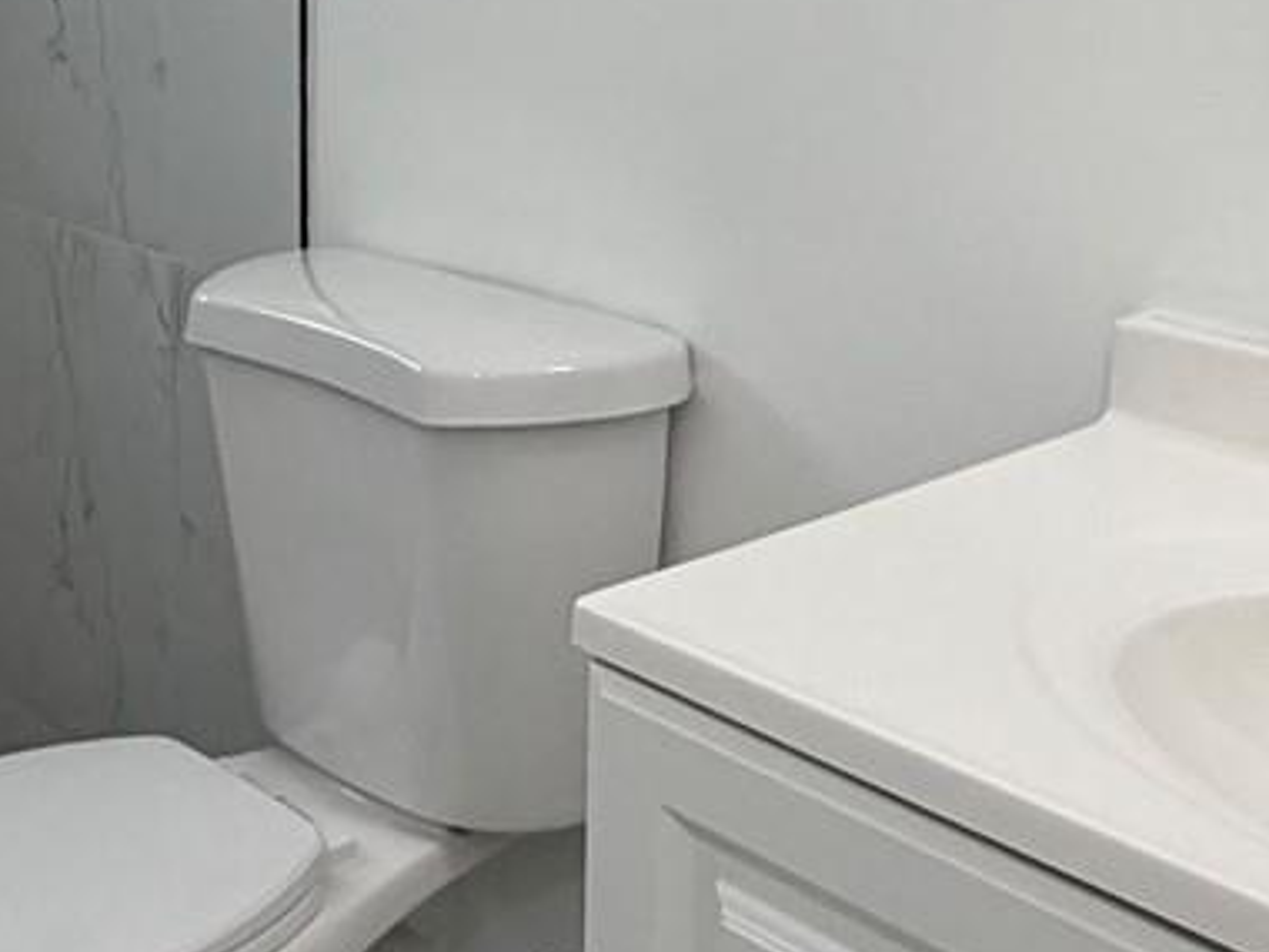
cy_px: 30
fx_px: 2163
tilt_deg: -7.0
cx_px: 421
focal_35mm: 59
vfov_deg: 23.9
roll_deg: -0.6
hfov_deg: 32.4
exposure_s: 1/120
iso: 200
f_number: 2.2
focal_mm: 2.22
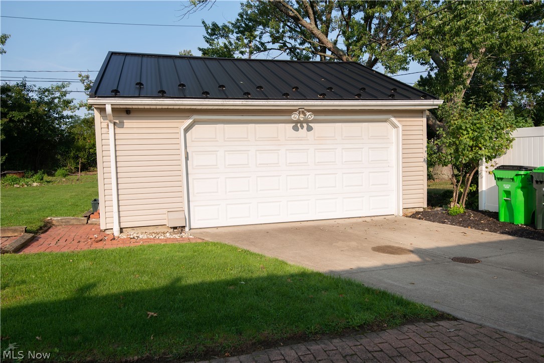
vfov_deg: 48.0
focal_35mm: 27
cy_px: 182
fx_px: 408
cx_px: 272
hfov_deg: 67.4
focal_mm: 27
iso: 100
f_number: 5
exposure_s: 1/500
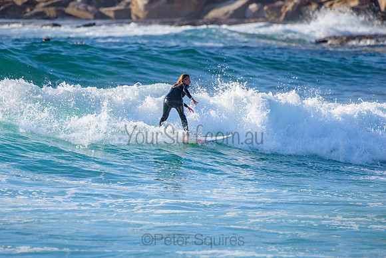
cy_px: 141
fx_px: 6578
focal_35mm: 613
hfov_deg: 3.4
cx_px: 152
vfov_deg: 2.2
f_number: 5.6
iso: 500
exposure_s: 1/2000
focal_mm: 500
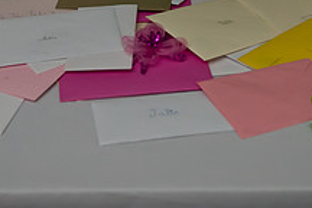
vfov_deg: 13.0
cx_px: 162
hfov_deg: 20.0
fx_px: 884
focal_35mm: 102
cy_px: -64
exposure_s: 1/125
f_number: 3.2
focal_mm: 38
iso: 1600
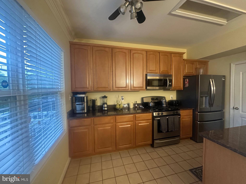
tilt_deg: -2.0
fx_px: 99
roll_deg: +0.7
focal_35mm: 14
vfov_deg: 85.7
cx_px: 123
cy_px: 92
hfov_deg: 102.1
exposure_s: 1/60
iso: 800
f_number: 2.2
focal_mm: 2.22
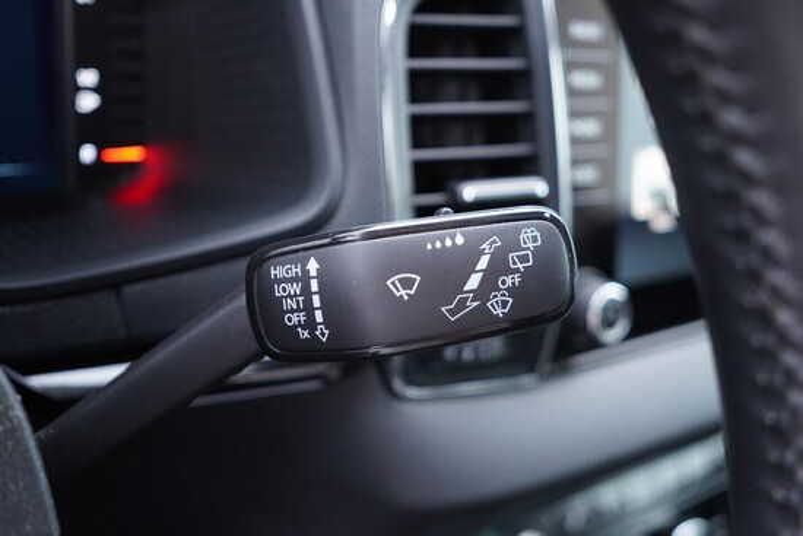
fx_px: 803
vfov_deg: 36.9
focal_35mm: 36
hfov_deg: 53.1
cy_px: 268
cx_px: 402
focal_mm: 24
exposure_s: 1/40
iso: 640
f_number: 2.8
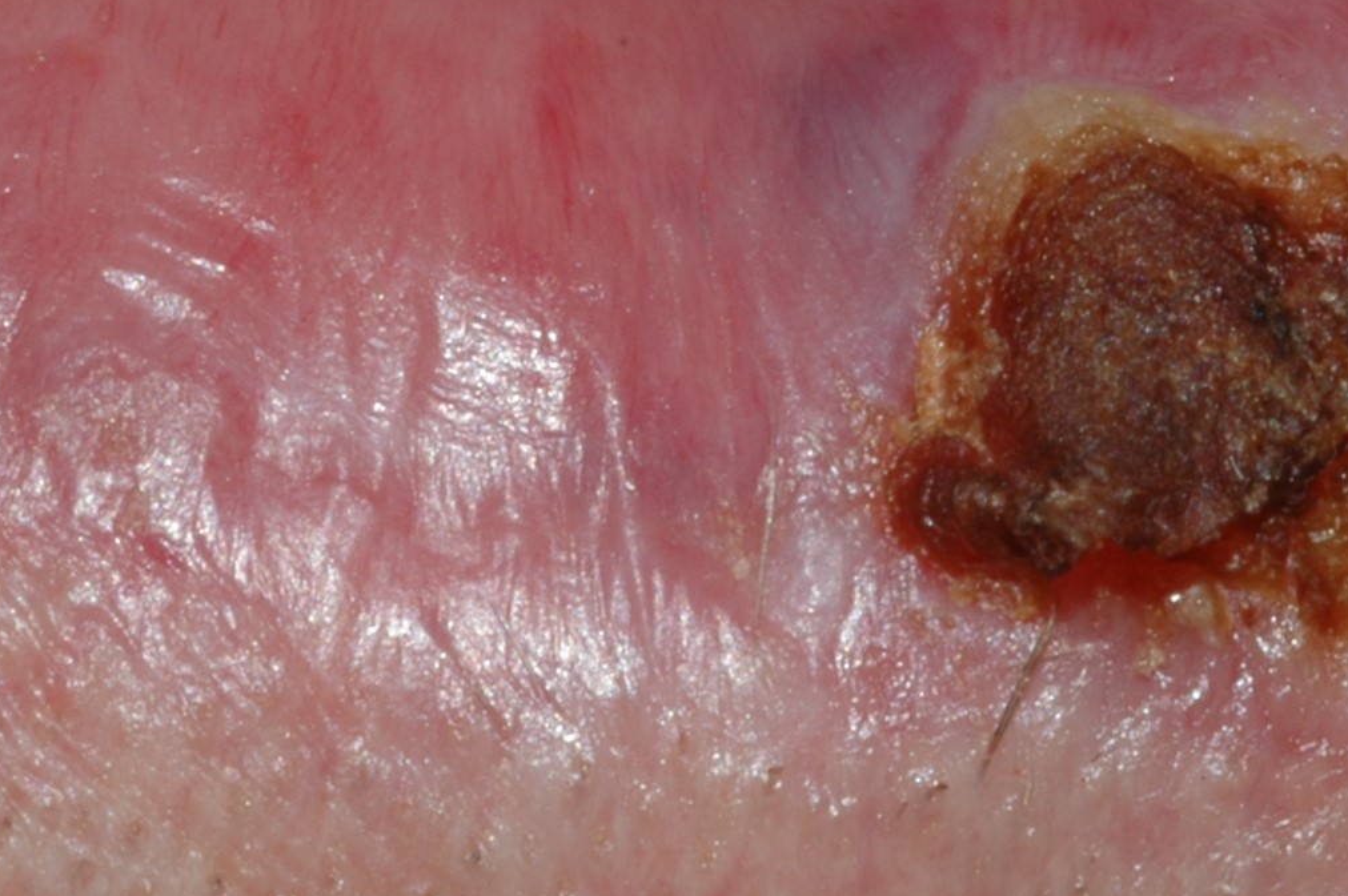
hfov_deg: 9.2
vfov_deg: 6.2
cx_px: 1455
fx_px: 8268
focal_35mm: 221
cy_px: 125
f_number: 40
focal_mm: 60
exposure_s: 1/60
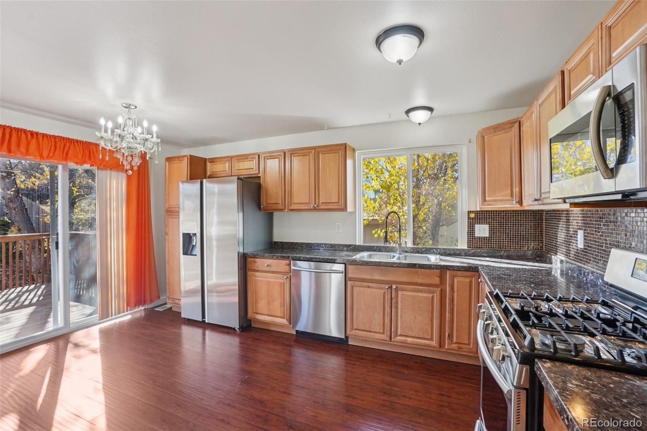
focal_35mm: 15
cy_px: 216
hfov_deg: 100.4
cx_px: 324
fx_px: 270
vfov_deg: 77.3
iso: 320
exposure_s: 1/30
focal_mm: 10
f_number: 8
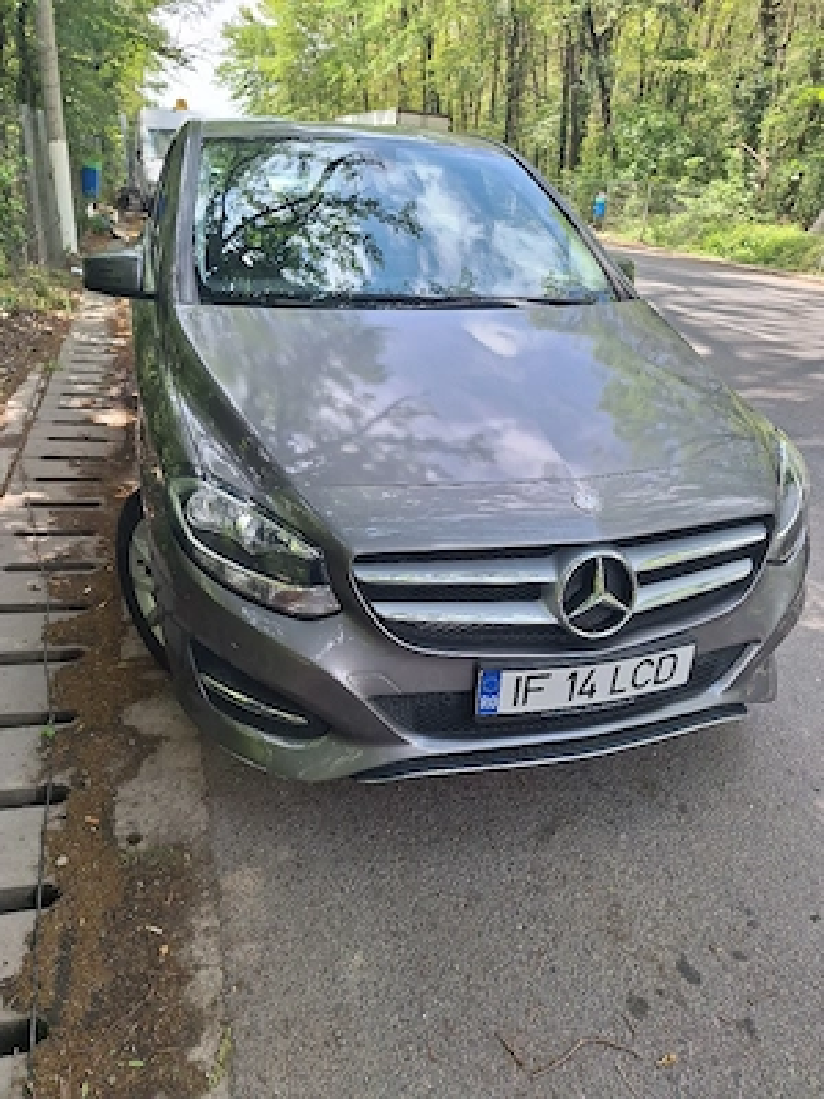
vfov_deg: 73.9
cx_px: 412
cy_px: 550
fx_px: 730
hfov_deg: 58.9
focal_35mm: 23
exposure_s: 1/500
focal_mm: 5.54
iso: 40
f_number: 1.8
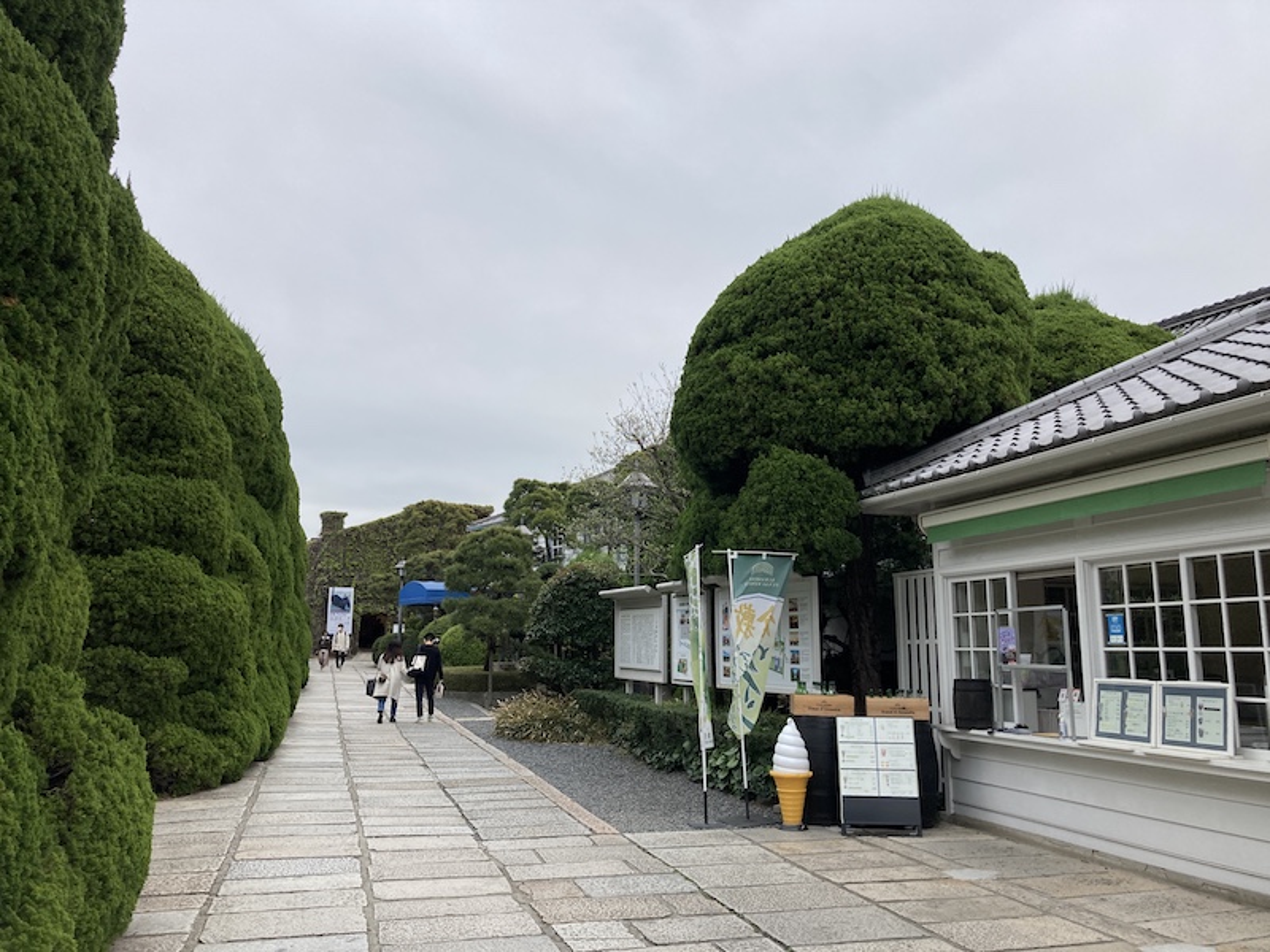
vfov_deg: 49.7
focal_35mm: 28
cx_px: 635
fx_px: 1027
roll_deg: -2.1
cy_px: 476
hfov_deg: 63.4
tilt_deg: +11.3
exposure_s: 1/1000
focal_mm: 3.99
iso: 20
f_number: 1.8
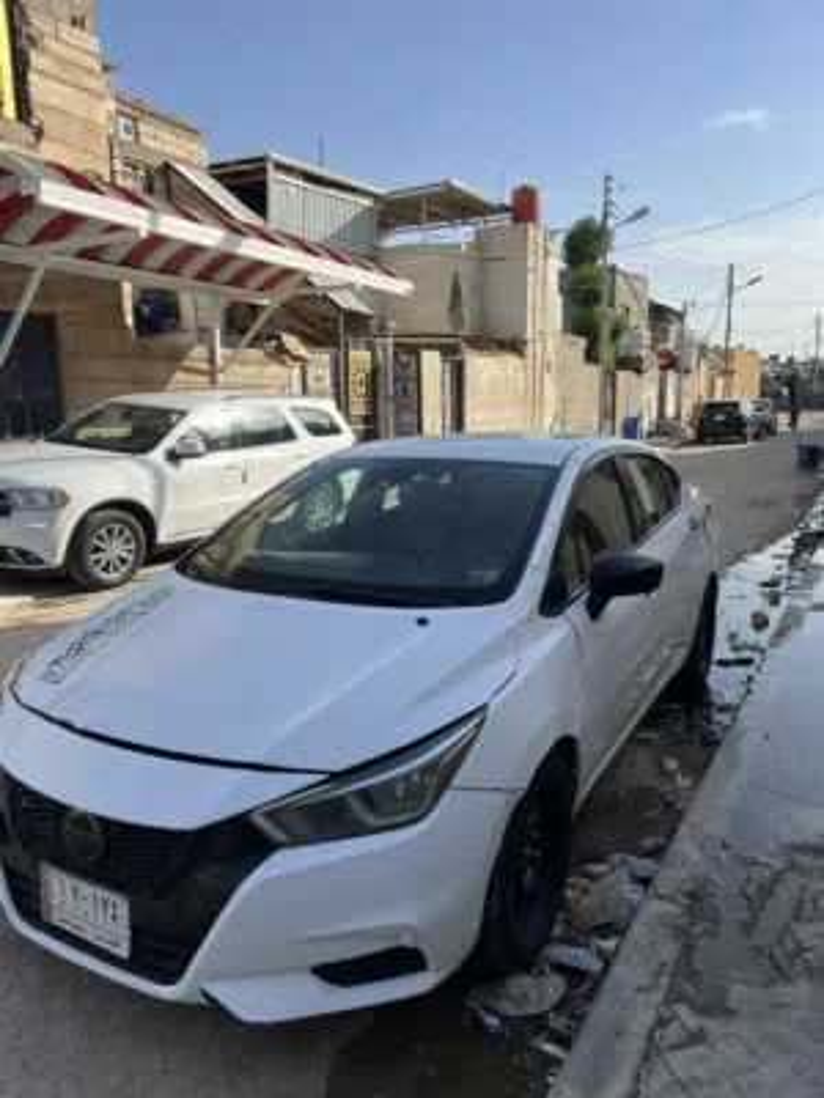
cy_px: 549
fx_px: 825
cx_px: 412
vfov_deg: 67.3
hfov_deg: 53.1
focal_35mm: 26
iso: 50
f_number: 1.5
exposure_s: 1/3356
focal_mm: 5.7
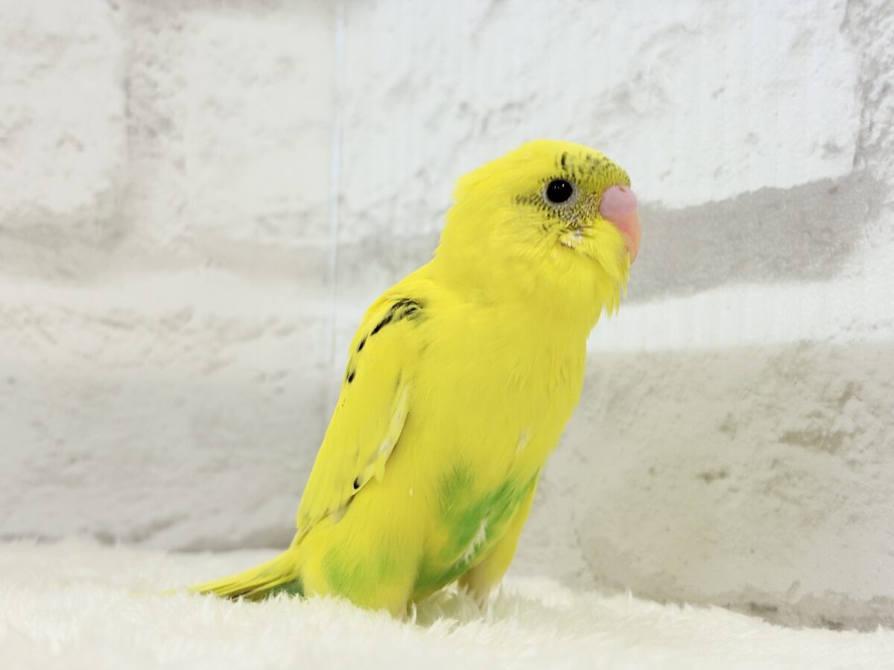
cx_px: 447
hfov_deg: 36.8
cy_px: 335
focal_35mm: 52
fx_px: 1343
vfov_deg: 28.0
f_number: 1.6
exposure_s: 1/100
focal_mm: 5.96
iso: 40
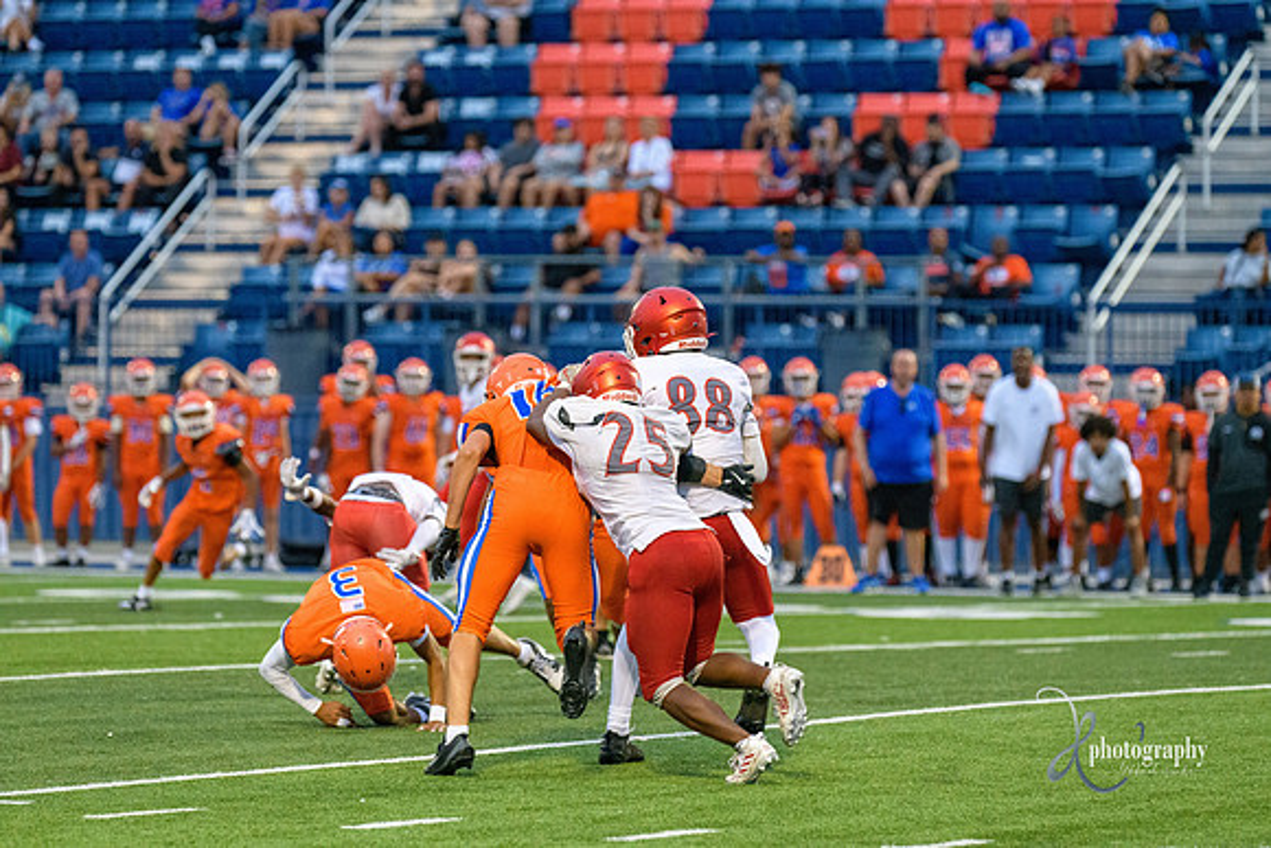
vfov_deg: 6.5
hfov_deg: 9.8
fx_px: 7416
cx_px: 636
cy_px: 424
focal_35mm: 210
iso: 5000
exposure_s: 1/2000
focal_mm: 210
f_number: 3.5
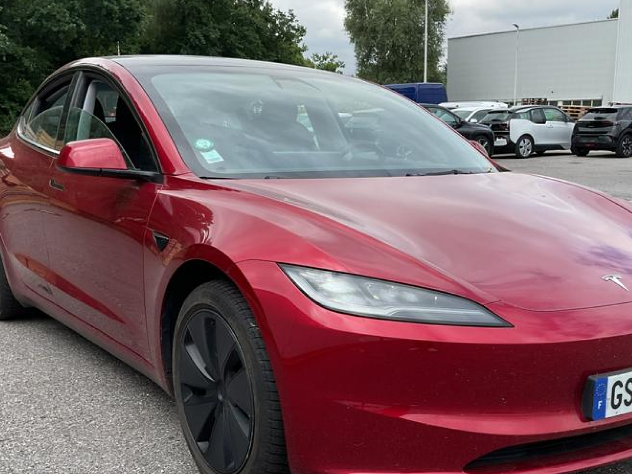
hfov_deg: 41.9
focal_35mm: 45
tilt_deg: -12.7
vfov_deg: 31.9
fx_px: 822
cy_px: 314
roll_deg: -0.8
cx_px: 369
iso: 16
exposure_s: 1/804
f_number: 1.8
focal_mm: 3
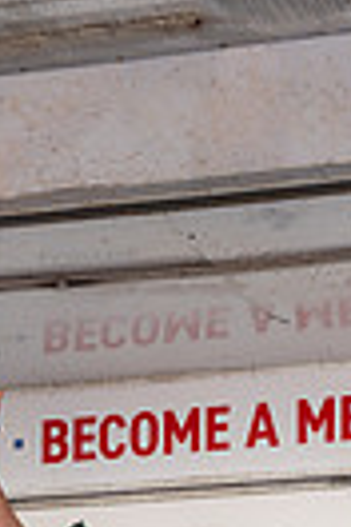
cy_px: 890
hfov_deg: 5.9
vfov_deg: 8.6
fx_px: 3378
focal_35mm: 231
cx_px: 203
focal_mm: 68
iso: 125
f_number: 5
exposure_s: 1/250
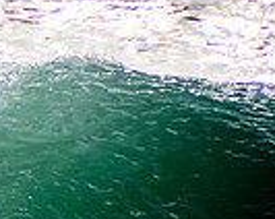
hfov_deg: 0.8
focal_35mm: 2456
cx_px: -300
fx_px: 19960
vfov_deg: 0.6
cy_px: 204
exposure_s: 1/2000
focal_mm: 400
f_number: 5.6
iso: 220
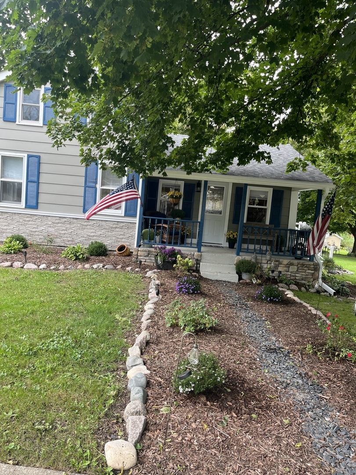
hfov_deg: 53.1
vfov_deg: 67.3
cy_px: 238
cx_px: 178
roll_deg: -4.6
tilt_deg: -4.7
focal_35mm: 26
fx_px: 357
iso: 32
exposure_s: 1/149
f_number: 1.6
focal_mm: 5.1
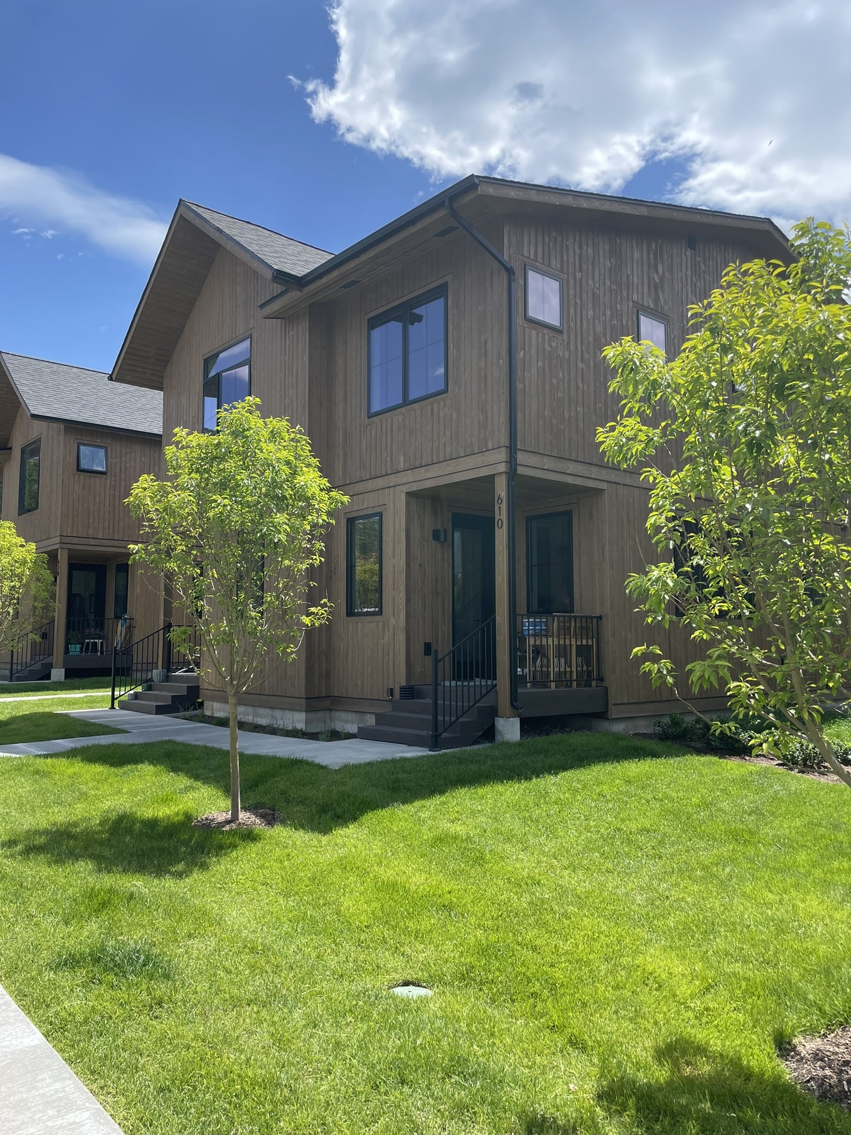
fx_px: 852
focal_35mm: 26
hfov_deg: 53.1
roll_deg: +0.3
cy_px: 568
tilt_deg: +6.1
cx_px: 426
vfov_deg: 67.3
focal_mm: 4.2
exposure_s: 1/2506
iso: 50
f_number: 1.6
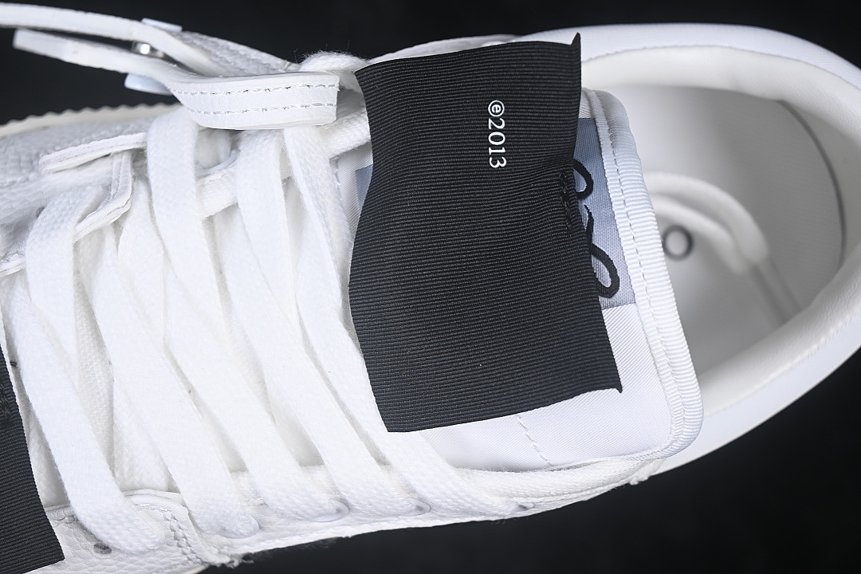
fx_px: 1794
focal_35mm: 75
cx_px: 430
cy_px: 287
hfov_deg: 27.0
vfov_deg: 18.2
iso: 160
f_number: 7.1
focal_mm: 50
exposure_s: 1/80
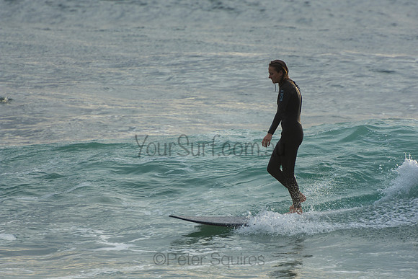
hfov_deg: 3.4
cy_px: 140
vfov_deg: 2.3
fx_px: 6968
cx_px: 209
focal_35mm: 600
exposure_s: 1/400
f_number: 5.6
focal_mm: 400
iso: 125
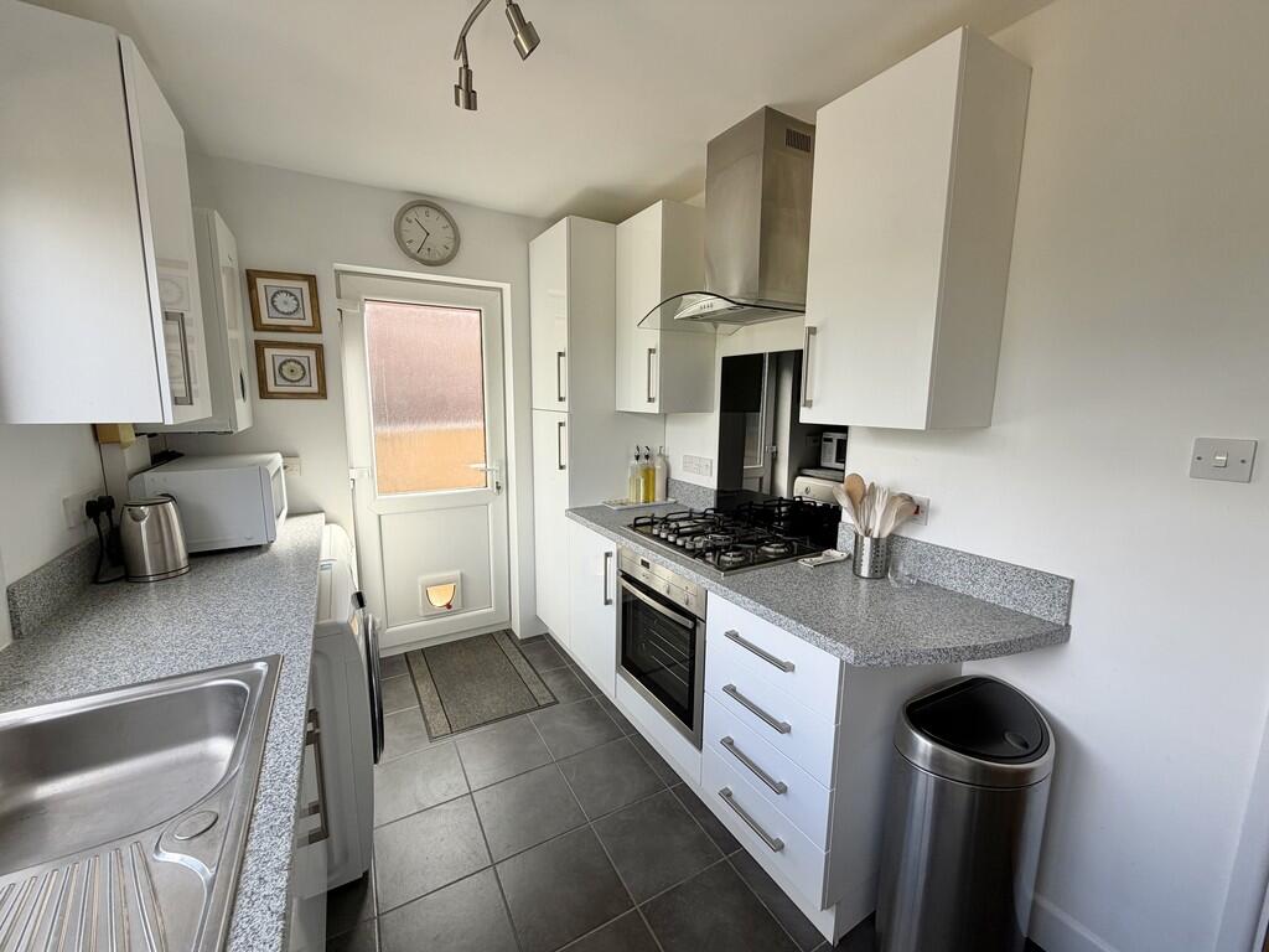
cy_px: 476
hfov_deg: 102.1
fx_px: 513
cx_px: 634
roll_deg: +0.1
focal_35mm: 14
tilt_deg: -9.5
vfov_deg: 85.7
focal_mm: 2.22
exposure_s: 1/121
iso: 50
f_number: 2.2
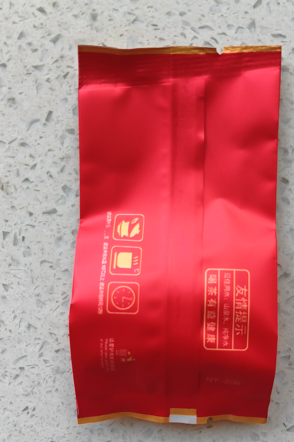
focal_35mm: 38
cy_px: 252
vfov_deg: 50.5
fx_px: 465
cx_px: 182
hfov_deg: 34.9
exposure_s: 1/50
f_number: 1.9
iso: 205
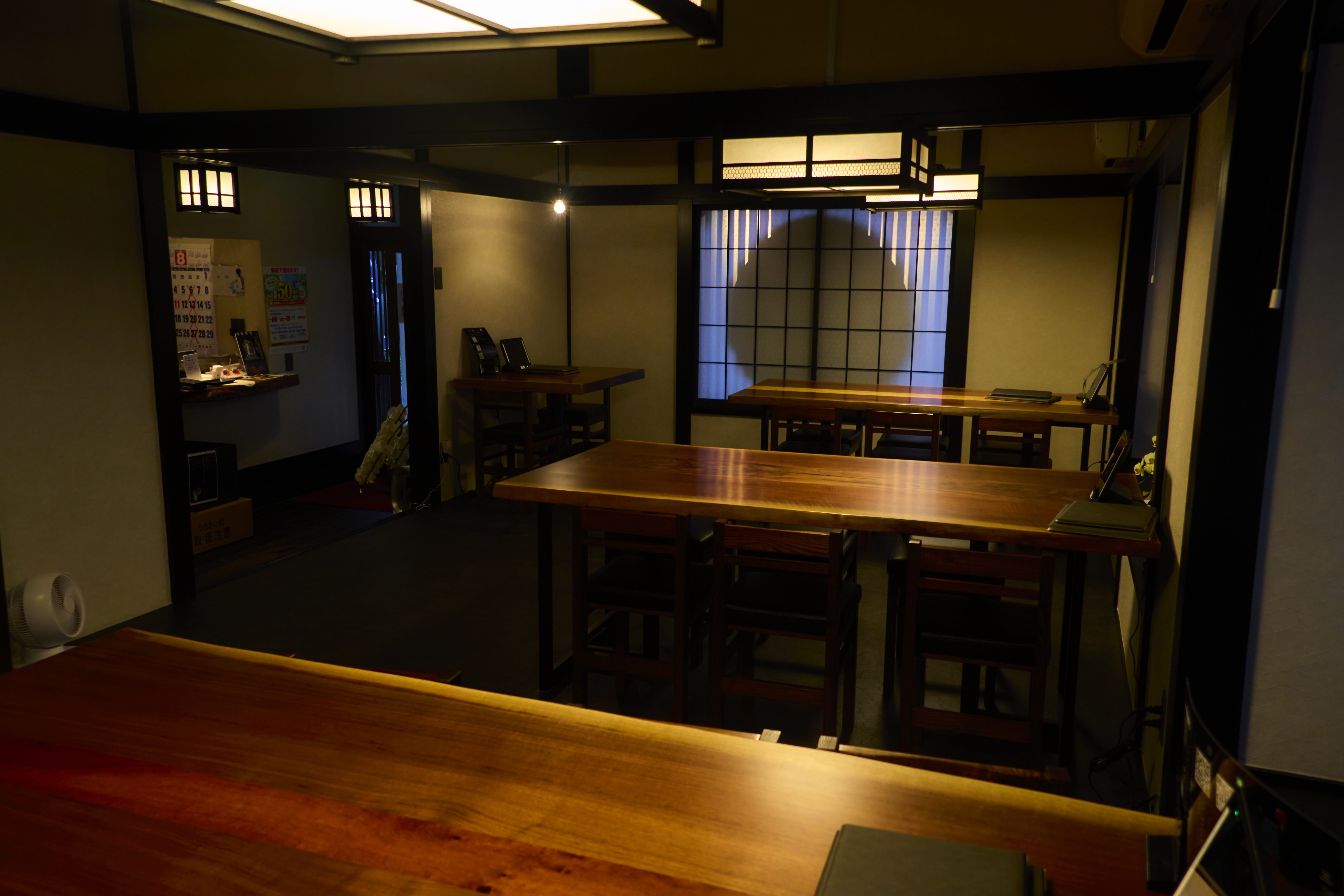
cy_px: 448
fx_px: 1008
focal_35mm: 27
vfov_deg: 47.9
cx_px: 672
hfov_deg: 67.4
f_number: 4.5
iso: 500
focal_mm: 18
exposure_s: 1/60
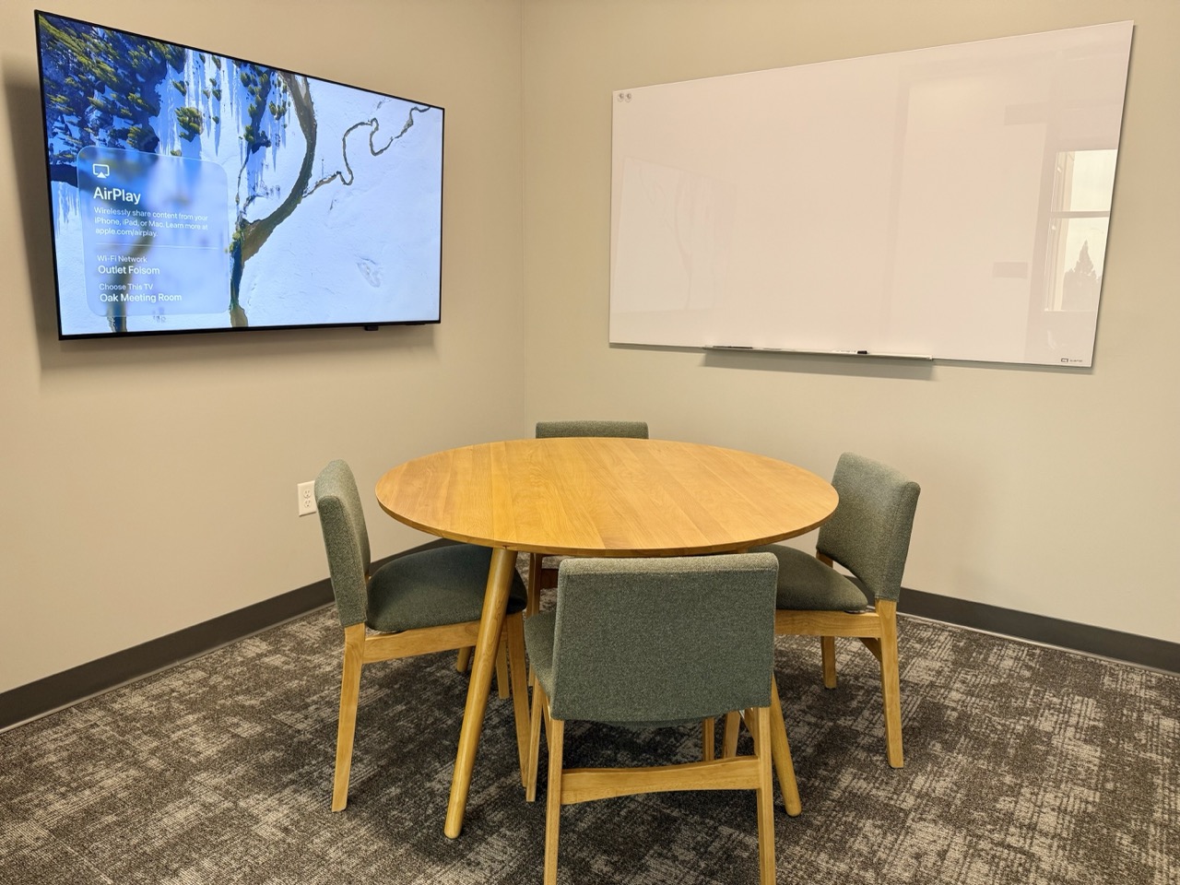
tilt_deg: -10.6
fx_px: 818
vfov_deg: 56.8
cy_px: 442
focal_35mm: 24
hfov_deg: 71.6
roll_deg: -1.0
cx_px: 590
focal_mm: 6.76
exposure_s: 1/60
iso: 125
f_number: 1.78
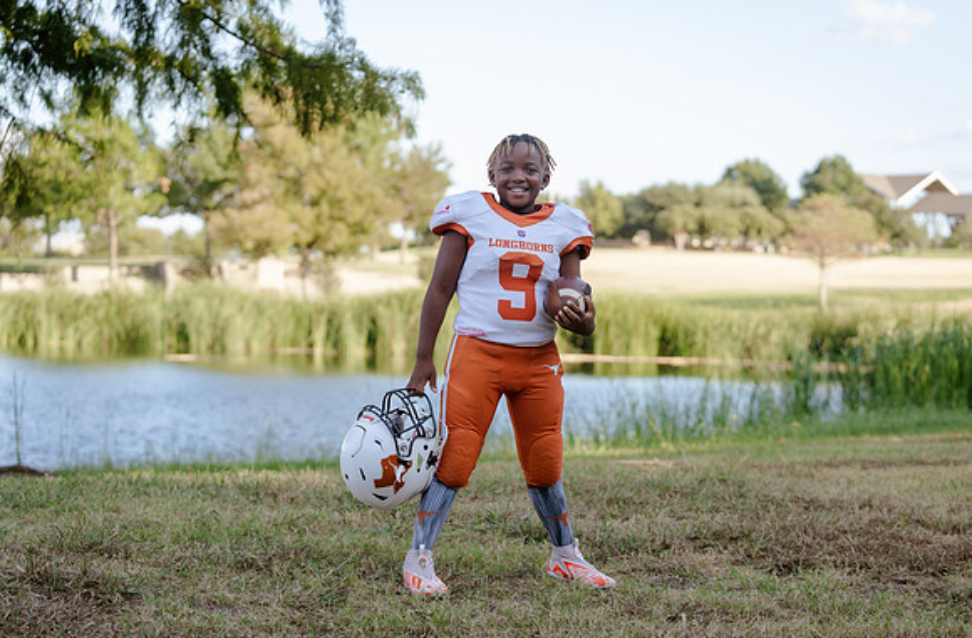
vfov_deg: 18.0
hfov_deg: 27.1
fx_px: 2016
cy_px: 345
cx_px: 519
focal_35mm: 75
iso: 125
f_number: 3.2
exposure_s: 1/320
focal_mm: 70
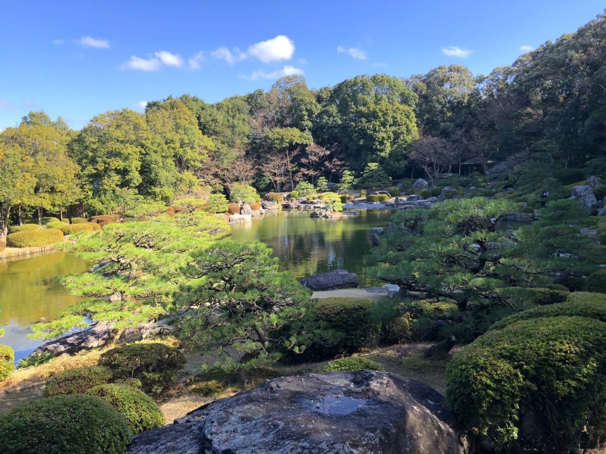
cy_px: 227
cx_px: 303
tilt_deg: -5.3
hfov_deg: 63.4
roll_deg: +2.6
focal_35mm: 28
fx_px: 490
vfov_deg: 49.7
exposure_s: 1/1116
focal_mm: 4
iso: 20
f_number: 1.8
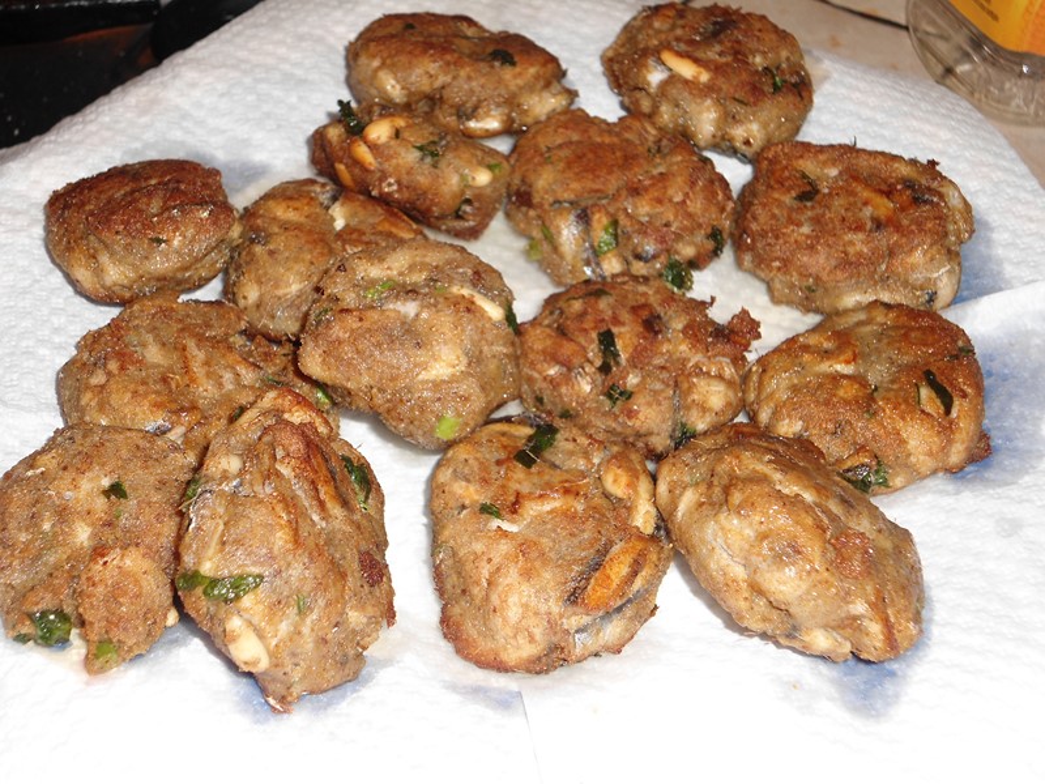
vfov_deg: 27.5
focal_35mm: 53
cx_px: 522
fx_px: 1600
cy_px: 392
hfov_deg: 36.2
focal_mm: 9.5
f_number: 3.9
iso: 80
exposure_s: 1/50
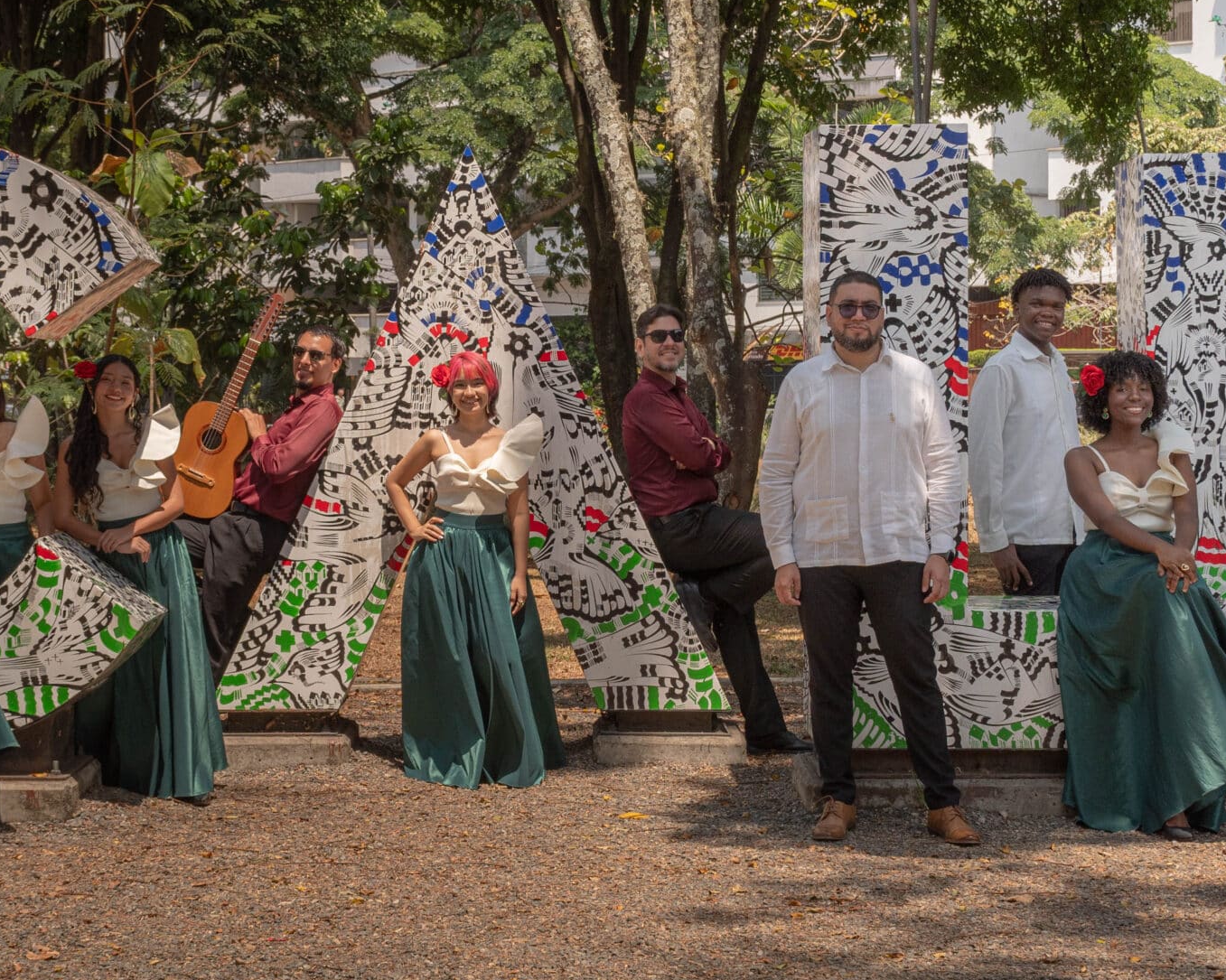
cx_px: 482
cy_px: 442
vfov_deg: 18.1
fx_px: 3084
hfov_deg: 22.4
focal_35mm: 85
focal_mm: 32
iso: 100
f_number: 9
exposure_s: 1/640
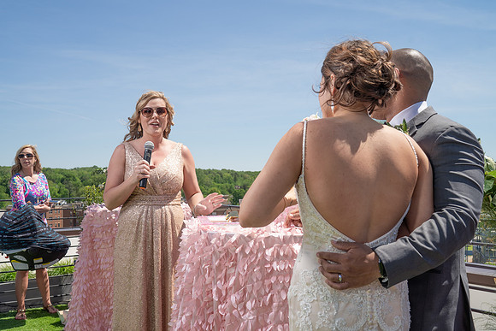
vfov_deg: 35.8
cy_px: 170
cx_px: 233
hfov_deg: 51.6
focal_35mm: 37
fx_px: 513
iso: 50
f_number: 7.1
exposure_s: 1/250
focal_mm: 35
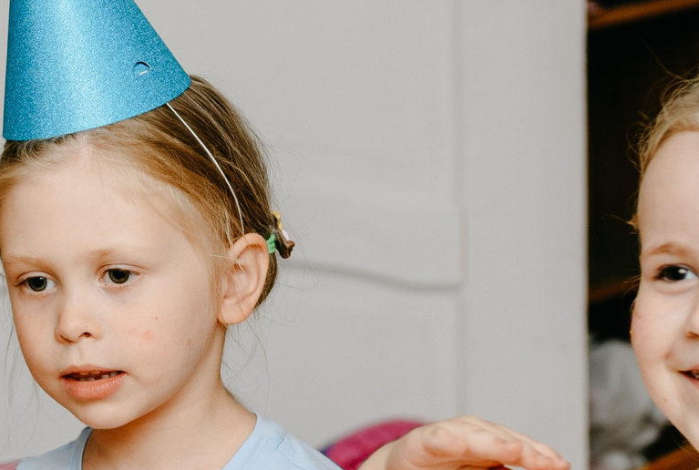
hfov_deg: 8.7
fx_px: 4595
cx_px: 27
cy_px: 415
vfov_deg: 5.8
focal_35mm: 236
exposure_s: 1/160
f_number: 4
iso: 125
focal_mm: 65
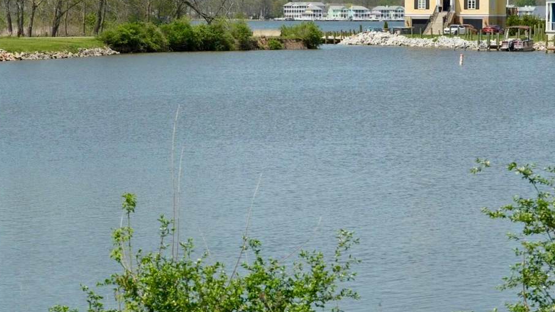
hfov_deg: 13.3
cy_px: 126
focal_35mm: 162
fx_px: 2380
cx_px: 284
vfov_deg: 7.5
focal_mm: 73
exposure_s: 1/320
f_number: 8
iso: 100
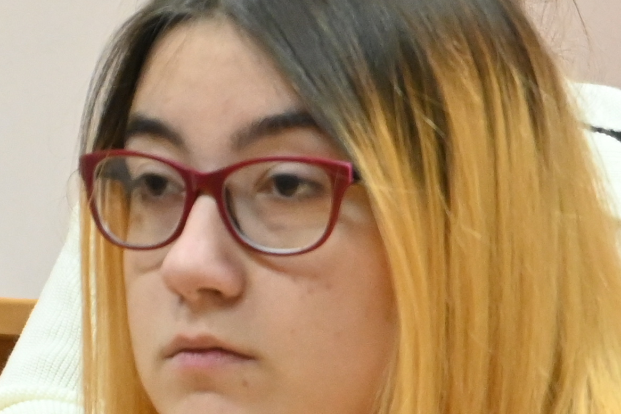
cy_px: 184
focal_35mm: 358
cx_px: 961
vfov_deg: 3.8
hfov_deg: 5.7
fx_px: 6177
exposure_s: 1/30
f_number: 6.3
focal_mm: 50
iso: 1600
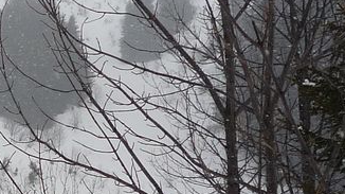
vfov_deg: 9.8
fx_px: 1125
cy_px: 170
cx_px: -75
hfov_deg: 16.7
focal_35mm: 123
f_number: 3.2
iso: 100
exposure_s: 1/500
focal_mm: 4.5
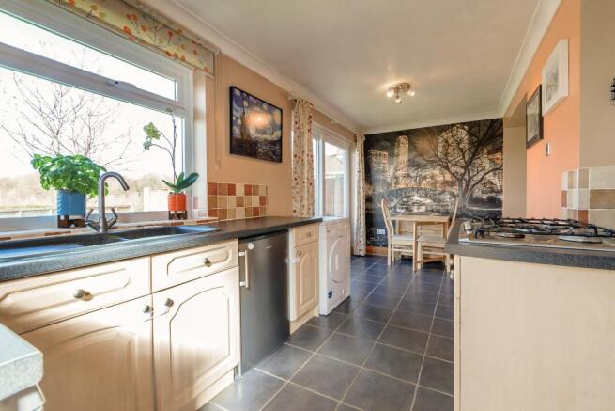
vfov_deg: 77.4
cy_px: 206
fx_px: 256
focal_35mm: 15
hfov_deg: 100.4
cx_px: 308
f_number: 8
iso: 400
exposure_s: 1/60
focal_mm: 10
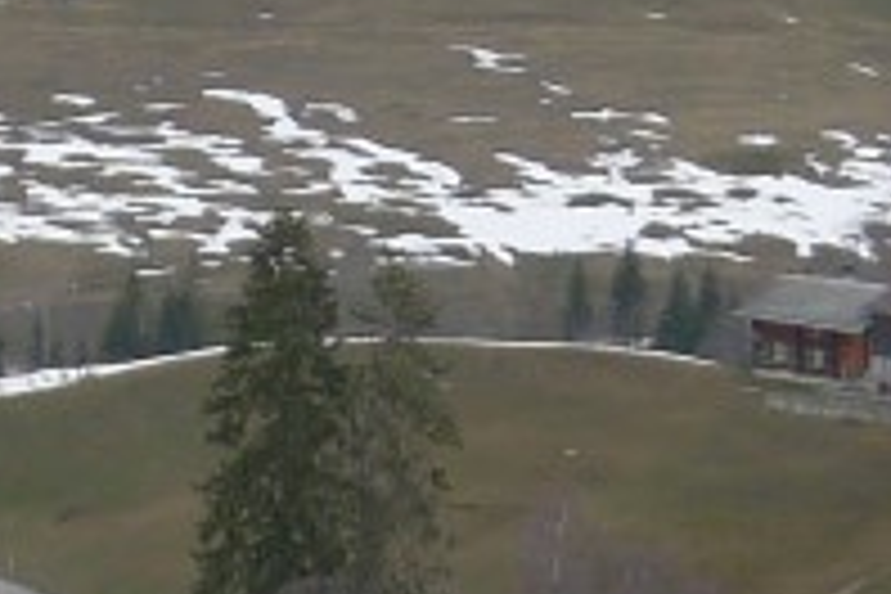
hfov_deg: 7.7
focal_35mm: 261
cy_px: -486
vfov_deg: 5.2
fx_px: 6459
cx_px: -655
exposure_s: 1/125
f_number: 2.8
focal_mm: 9.2
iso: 80
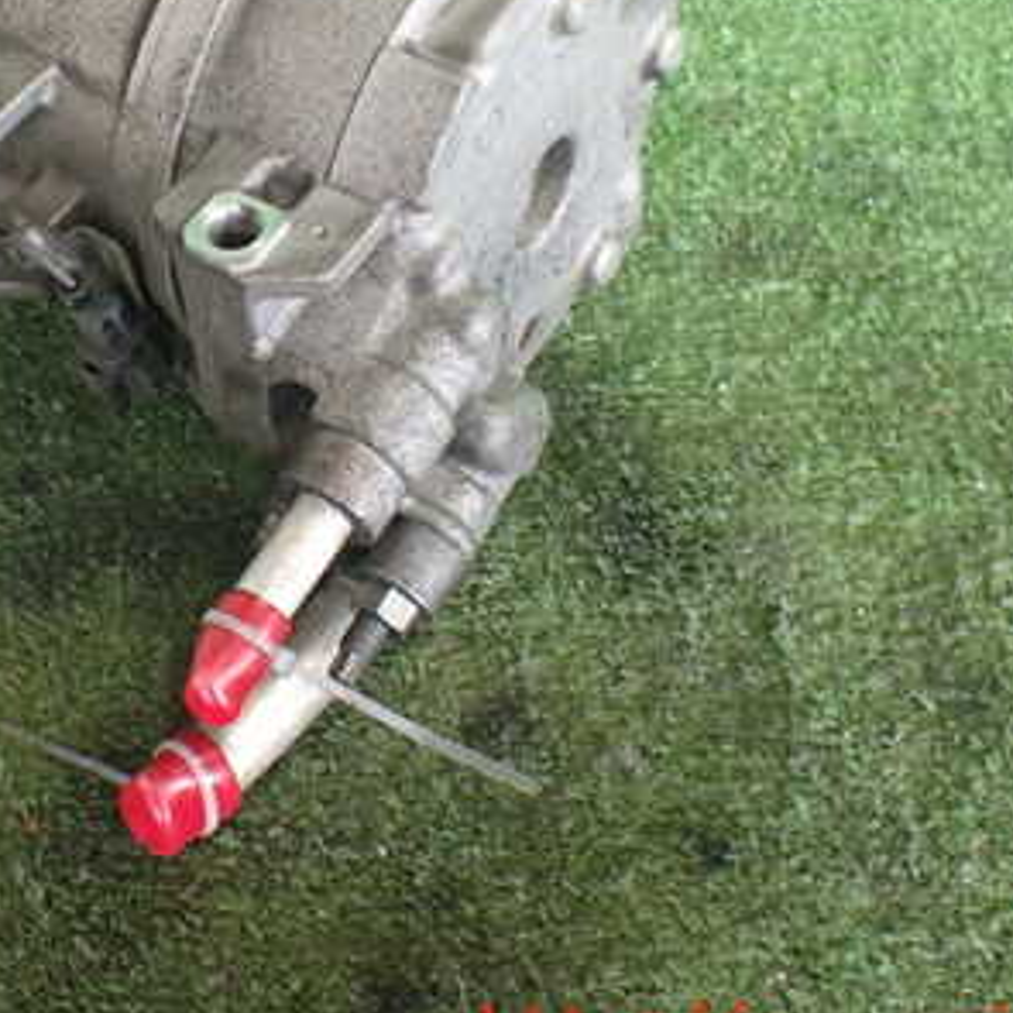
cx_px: 227
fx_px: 1788
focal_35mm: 54
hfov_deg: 31.0
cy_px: 309
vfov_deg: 31.3
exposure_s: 1/125
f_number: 2.3
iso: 640
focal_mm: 5.4
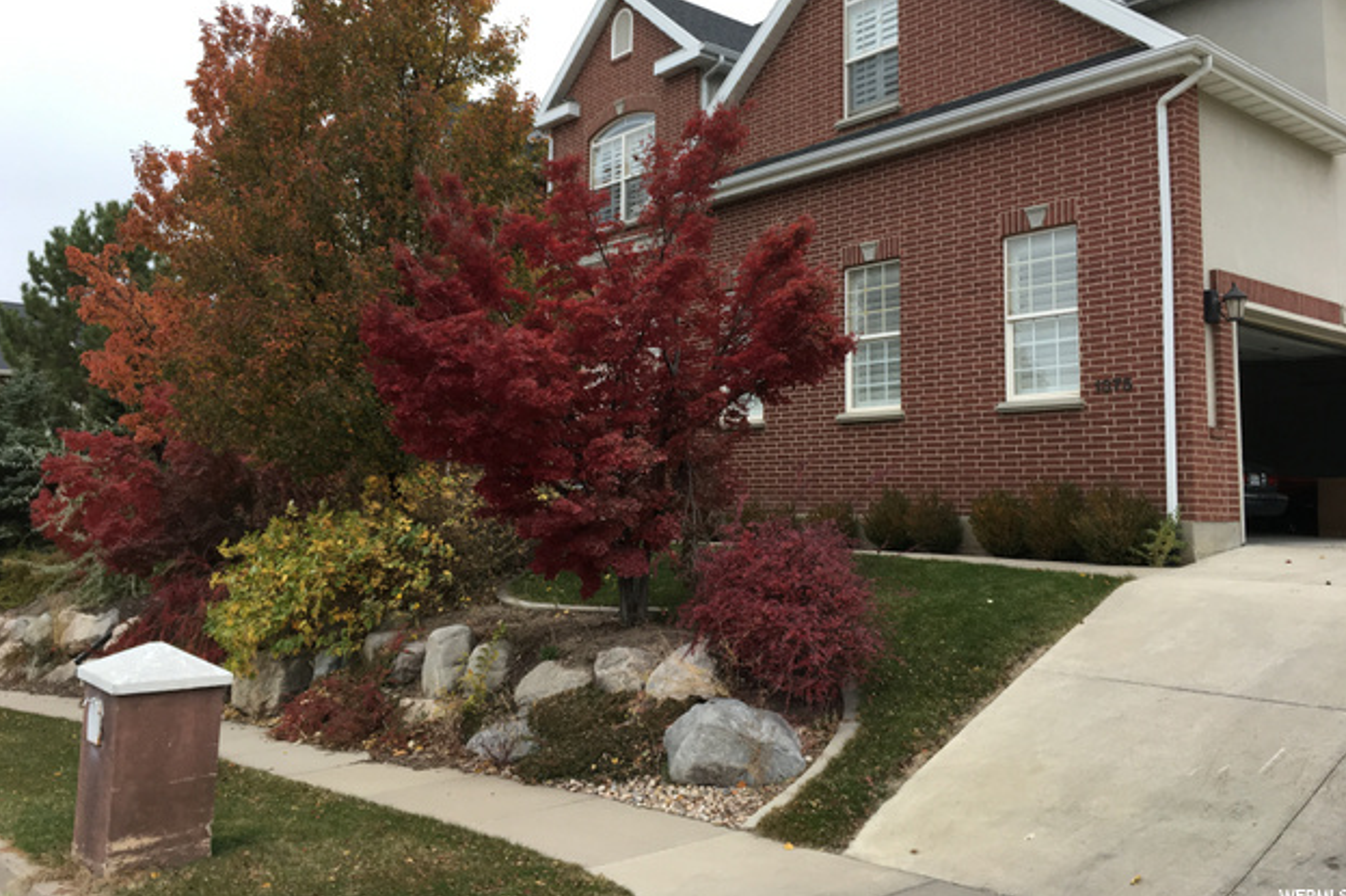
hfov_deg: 60.3
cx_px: 657
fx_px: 1159
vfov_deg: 42.2
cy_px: 386
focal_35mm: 31
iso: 40
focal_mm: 4.15
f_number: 2.2
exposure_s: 1/120
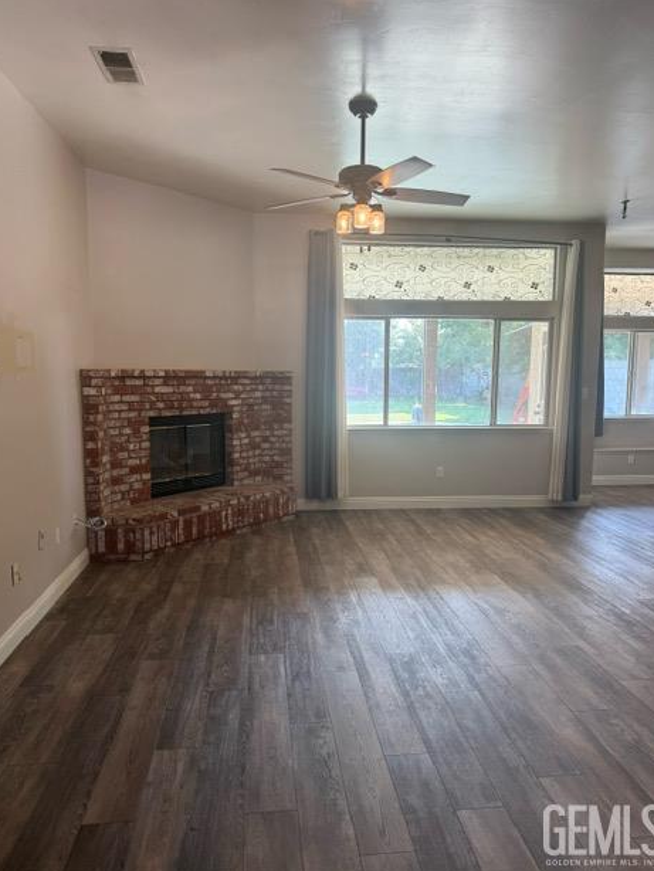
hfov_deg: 54.9
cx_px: 332
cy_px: 448
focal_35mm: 25
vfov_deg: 69.4
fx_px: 629
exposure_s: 1/120
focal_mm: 6.76
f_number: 1.78
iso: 80
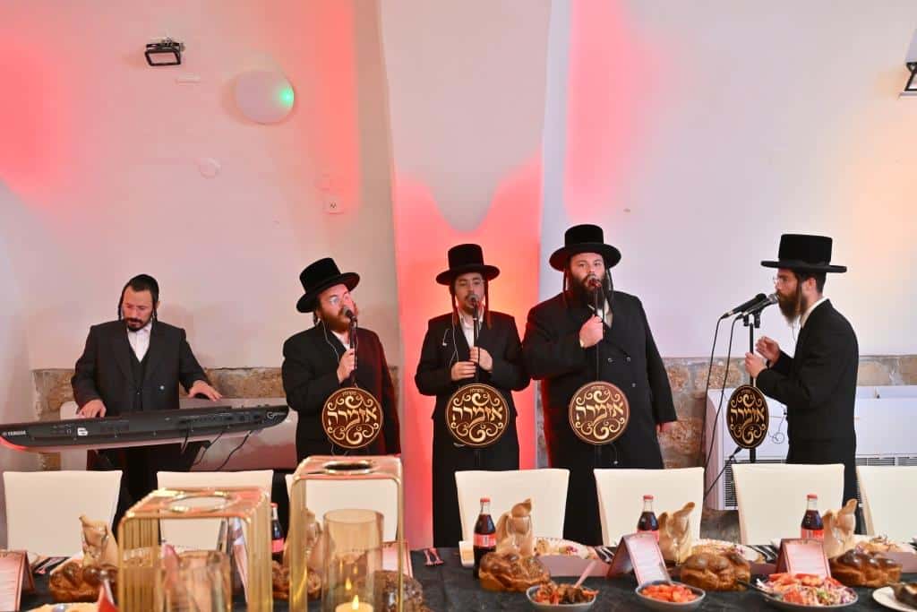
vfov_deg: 37.9
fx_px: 892
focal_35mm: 35
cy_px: 306
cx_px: 458
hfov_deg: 54.4
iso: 1250
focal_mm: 35
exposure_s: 1/200
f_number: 4
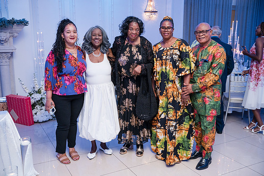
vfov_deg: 37.9
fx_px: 257
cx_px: 132
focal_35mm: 35
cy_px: 88
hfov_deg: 54.4
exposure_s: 1/250
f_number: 4
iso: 4000
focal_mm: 35
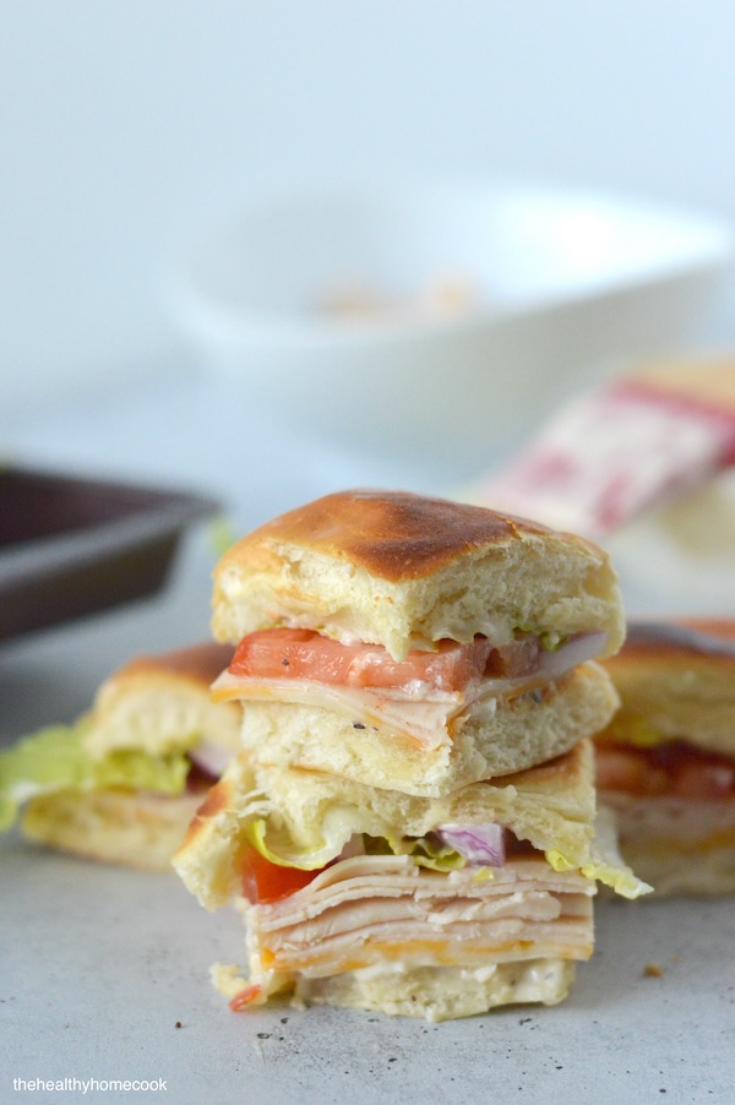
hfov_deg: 18.2
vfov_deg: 27.0
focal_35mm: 75
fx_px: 2300
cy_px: 552
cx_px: 368
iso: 1600
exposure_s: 1/500
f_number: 2.8
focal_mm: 50
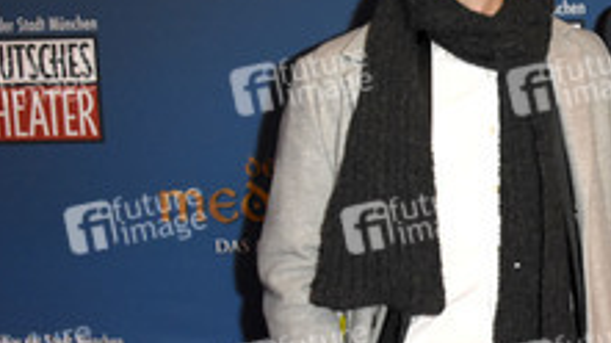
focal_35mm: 64
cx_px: 615
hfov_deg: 30.5
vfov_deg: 18.8
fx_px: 1036
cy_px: 152
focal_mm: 20
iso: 3200
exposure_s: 1/160
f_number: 6.3
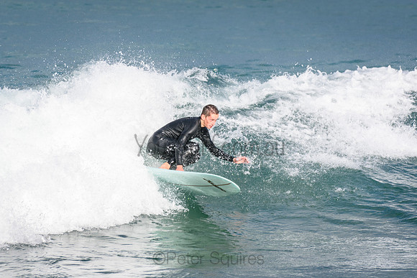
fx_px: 8689
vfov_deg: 1.8
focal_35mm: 750
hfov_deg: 2.7
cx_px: 208
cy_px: 139
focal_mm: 500
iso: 360
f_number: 5.6
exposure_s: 1/2000
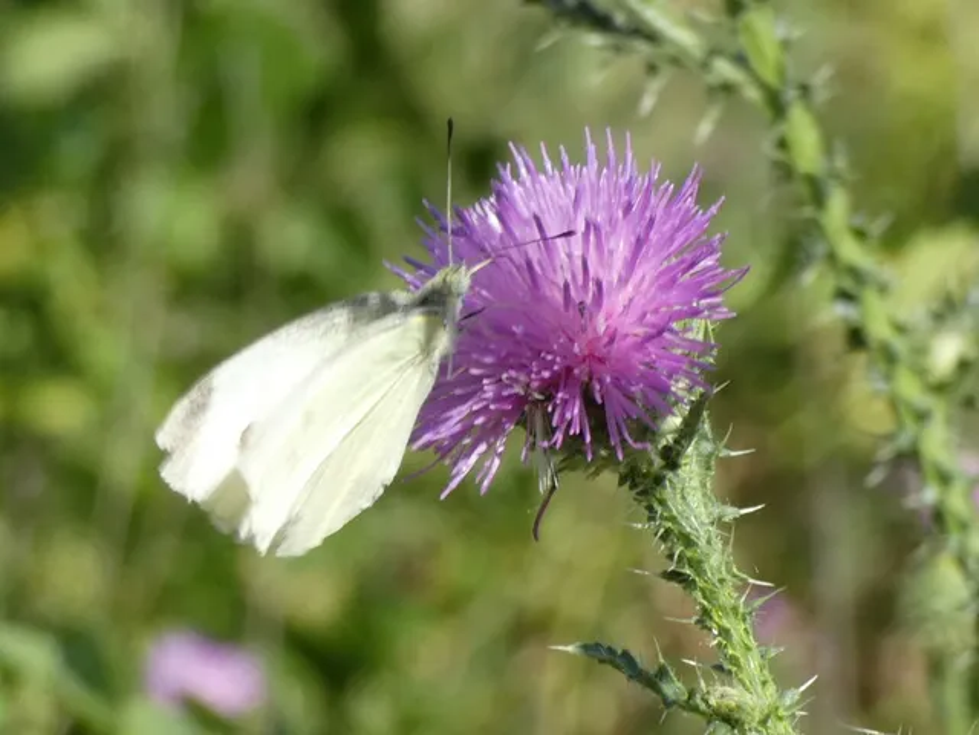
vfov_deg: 9.5
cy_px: 368
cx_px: 490
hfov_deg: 12.6
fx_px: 4440
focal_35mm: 157
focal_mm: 28.1
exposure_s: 1/250
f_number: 5.4
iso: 80
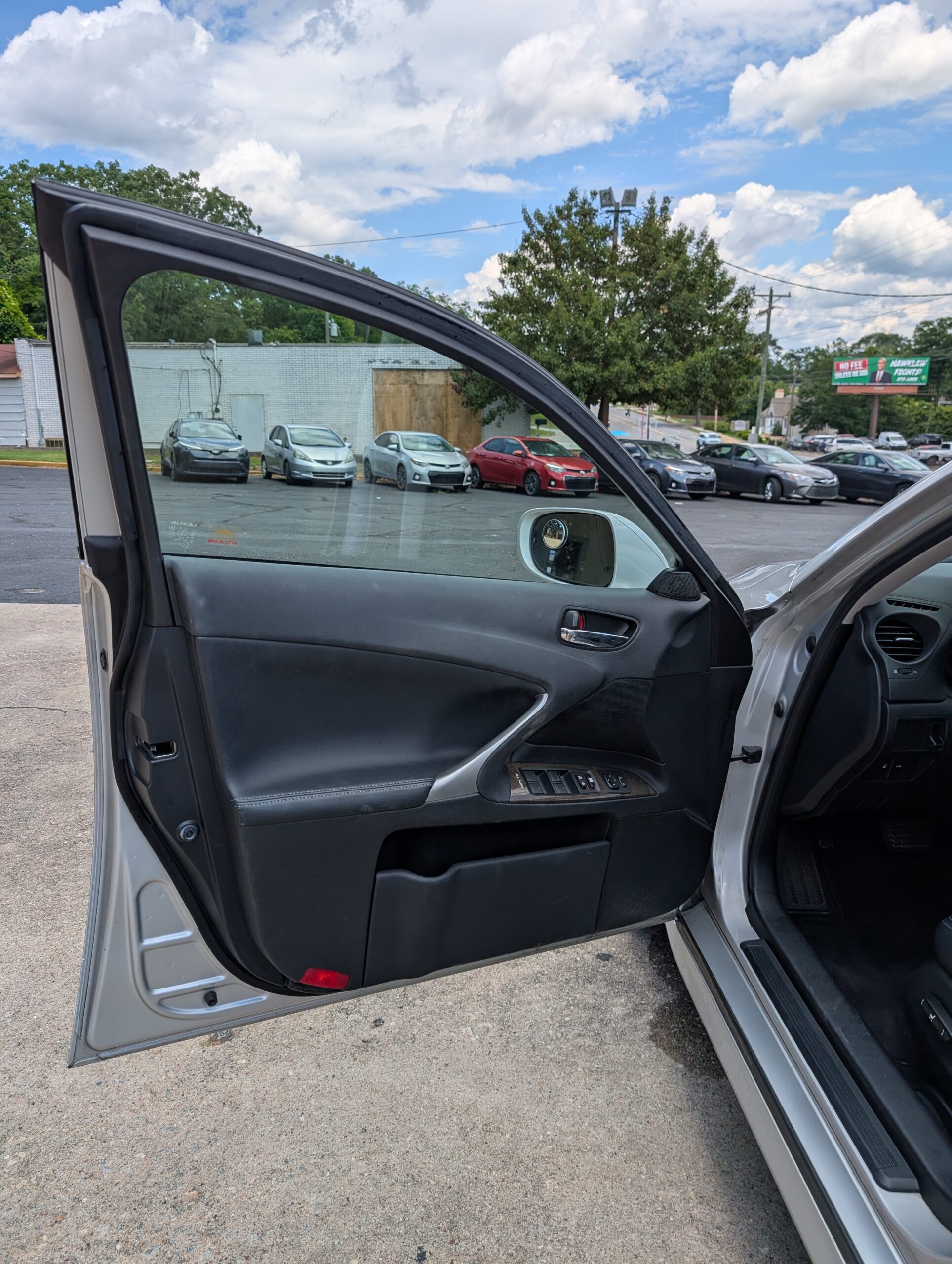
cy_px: 632
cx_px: 476
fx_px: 878
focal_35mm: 24
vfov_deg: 71.5
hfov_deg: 56.9
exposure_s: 1/1025
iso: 19
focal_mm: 6.9
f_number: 1.68
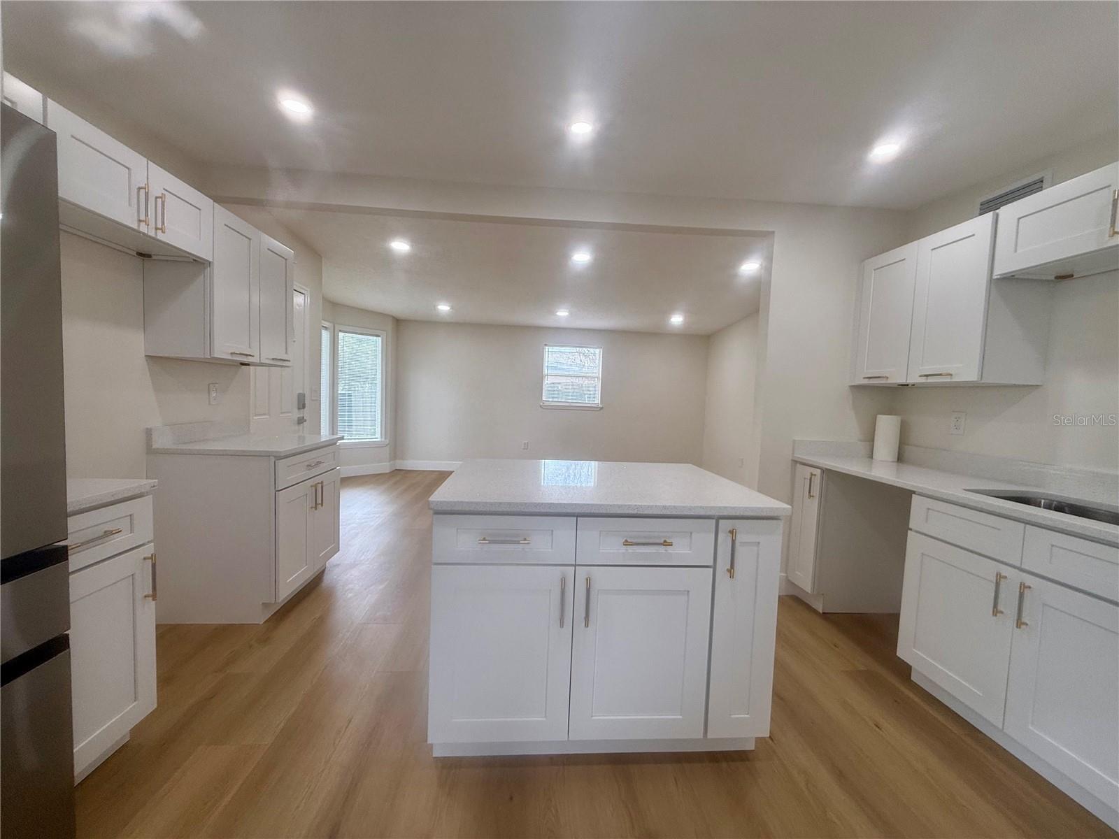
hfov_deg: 102.1
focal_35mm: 14
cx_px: 560
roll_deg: -0.8
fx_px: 453
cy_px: 420
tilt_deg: -1.6
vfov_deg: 85.7
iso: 64
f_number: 2.2
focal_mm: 2.22
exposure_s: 1/120
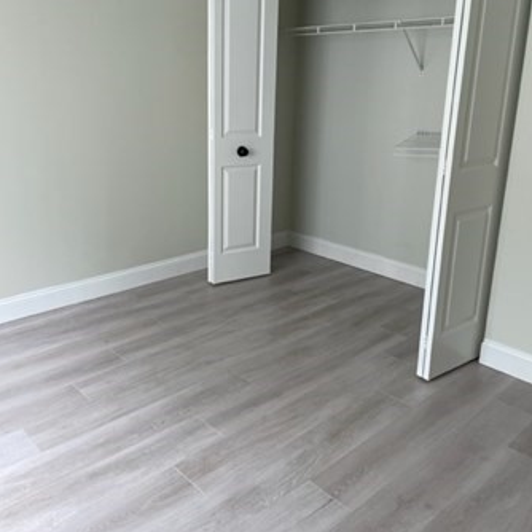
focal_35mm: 31
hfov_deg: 52.5
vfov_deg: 52.4
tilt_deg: -12.4
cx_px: 268
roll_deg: -2.2
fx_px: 539
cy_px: 231
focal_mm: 4.2
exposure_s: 1/121
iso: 80
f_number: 1.6
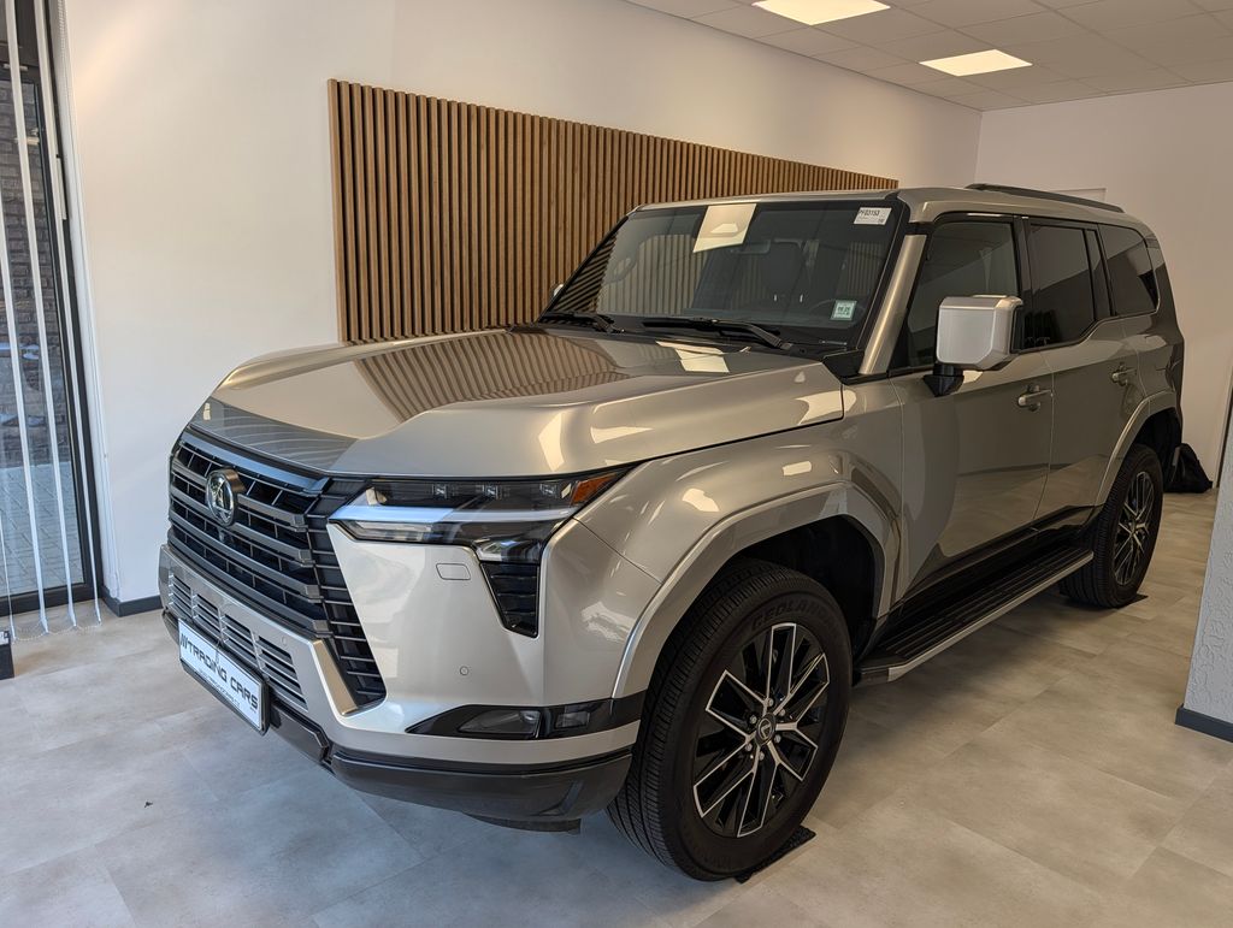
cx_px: 616
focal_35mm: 24
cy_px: 464
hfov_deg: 71.5
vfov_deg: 56.9
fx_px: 856
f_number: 1.68
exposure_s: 1/354
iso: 19
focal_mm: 6.9
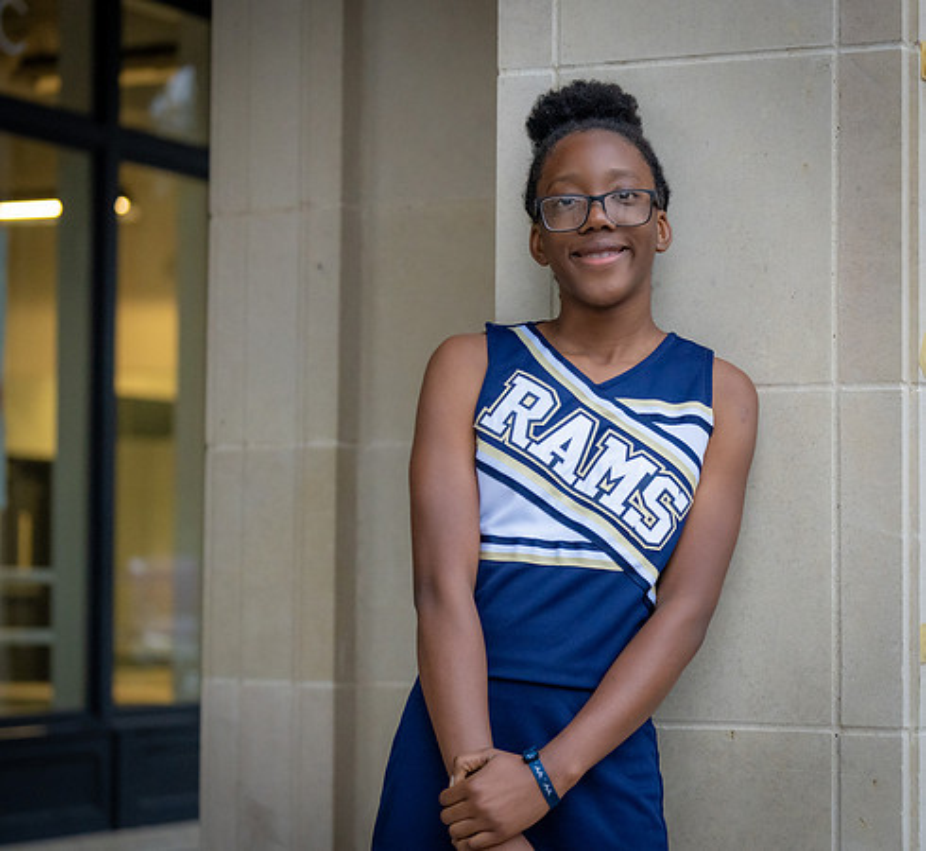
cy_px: 426
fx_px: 2782
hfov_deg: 18.9
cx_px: 592
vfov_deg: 17.4
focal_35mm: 96
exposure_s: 1/250
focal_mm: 70
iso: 2500
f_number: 2.8
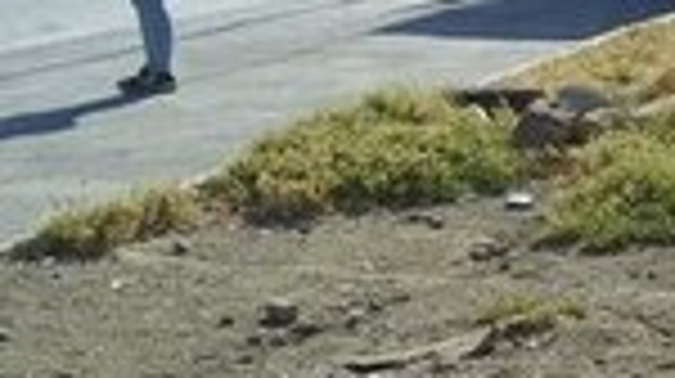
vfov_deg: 11.8
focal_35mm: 101
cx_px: 1197
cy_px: 358
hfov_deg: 17.4
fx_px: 1806
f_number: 2
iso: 100
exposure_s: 1/1274
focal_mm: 3.57
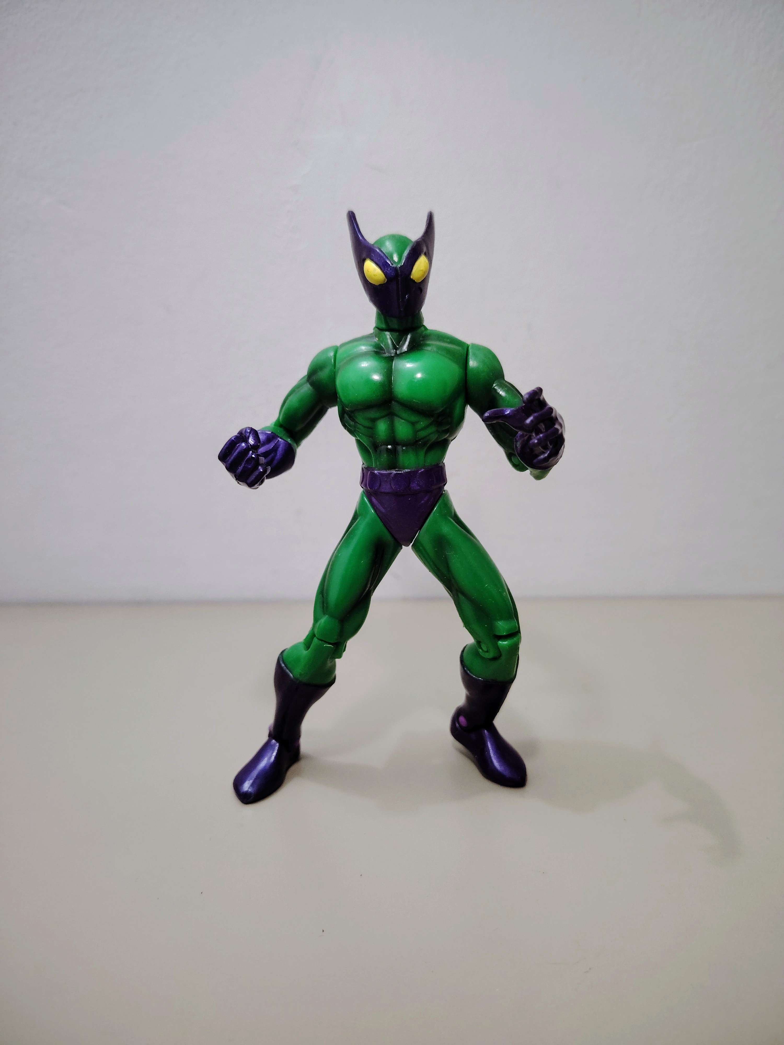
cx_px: 392
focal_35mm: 24
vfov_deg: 71.6
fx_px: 725
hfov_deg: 56.8
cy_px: 522
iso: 1250
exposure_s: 1/50
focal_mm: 5.25
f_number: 1.75
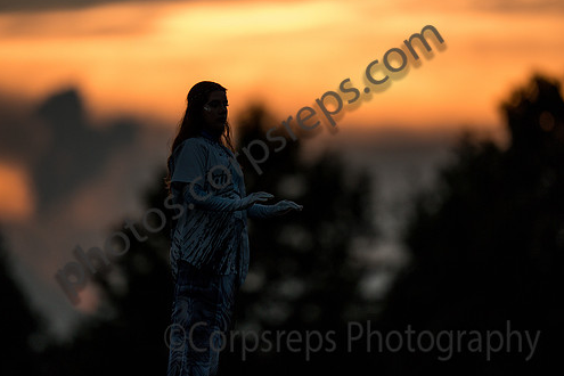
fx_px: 7347
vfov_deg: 2.9
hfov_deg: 4.4
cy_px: 158
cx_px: 269
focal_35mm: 469
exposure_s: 1/6400
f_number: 2.8
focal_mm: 400
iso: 320
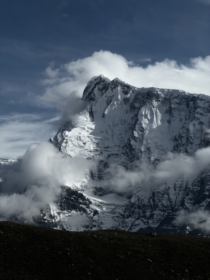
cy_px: 140
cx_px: 105
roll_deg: -0.8
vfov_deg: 19.6
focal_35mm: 100
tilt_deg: +8.7
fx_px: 809
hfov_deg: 14.8
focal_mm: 16.89
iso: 20
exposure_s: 1/1859
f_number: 2.8
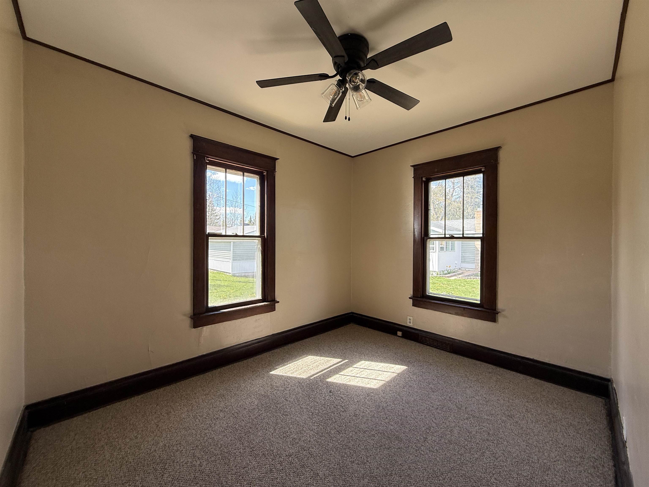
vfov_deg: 85.7
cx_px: 324
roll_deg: -0.8
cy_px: 244
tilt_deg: -0.1
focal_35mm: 14
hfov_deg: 102.1
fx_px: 262
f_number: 2.2
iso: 64
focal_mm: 2.22
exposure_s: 1/172
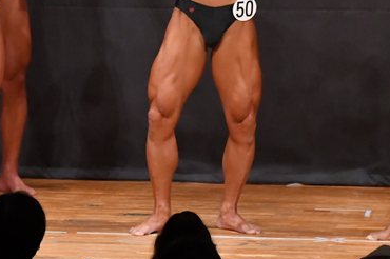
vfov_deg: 2.6
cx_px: -4
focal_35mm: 534
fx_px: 5780
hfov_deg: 3.9
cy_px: -3
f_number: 5.6
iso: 7200
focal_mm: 170
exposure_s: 1/400
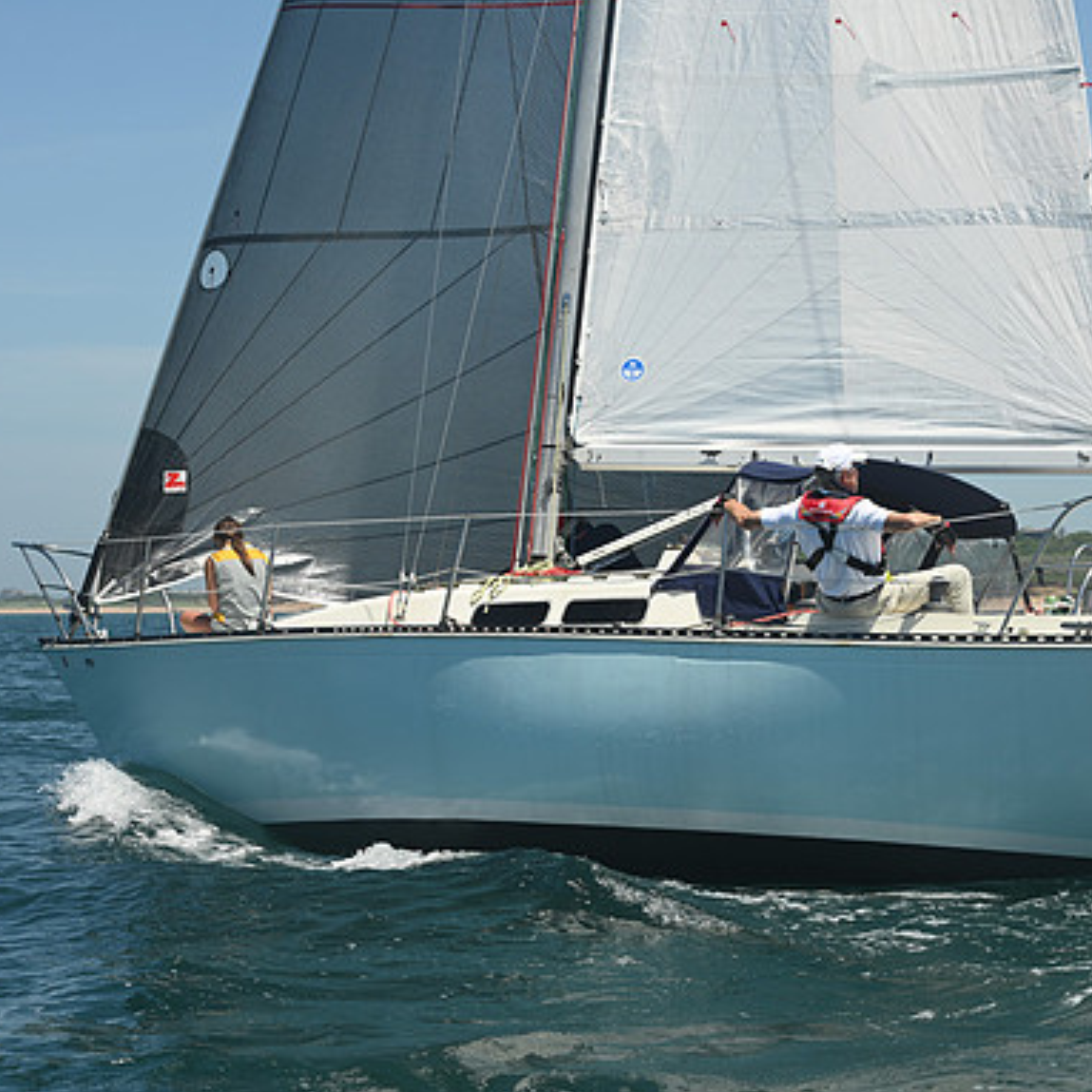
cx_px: 716
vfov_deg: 19.3
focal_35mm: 90
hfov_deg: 19.2
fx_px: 3212
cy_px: 549
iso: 320
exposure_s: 1/1000
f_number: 8
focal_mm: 70
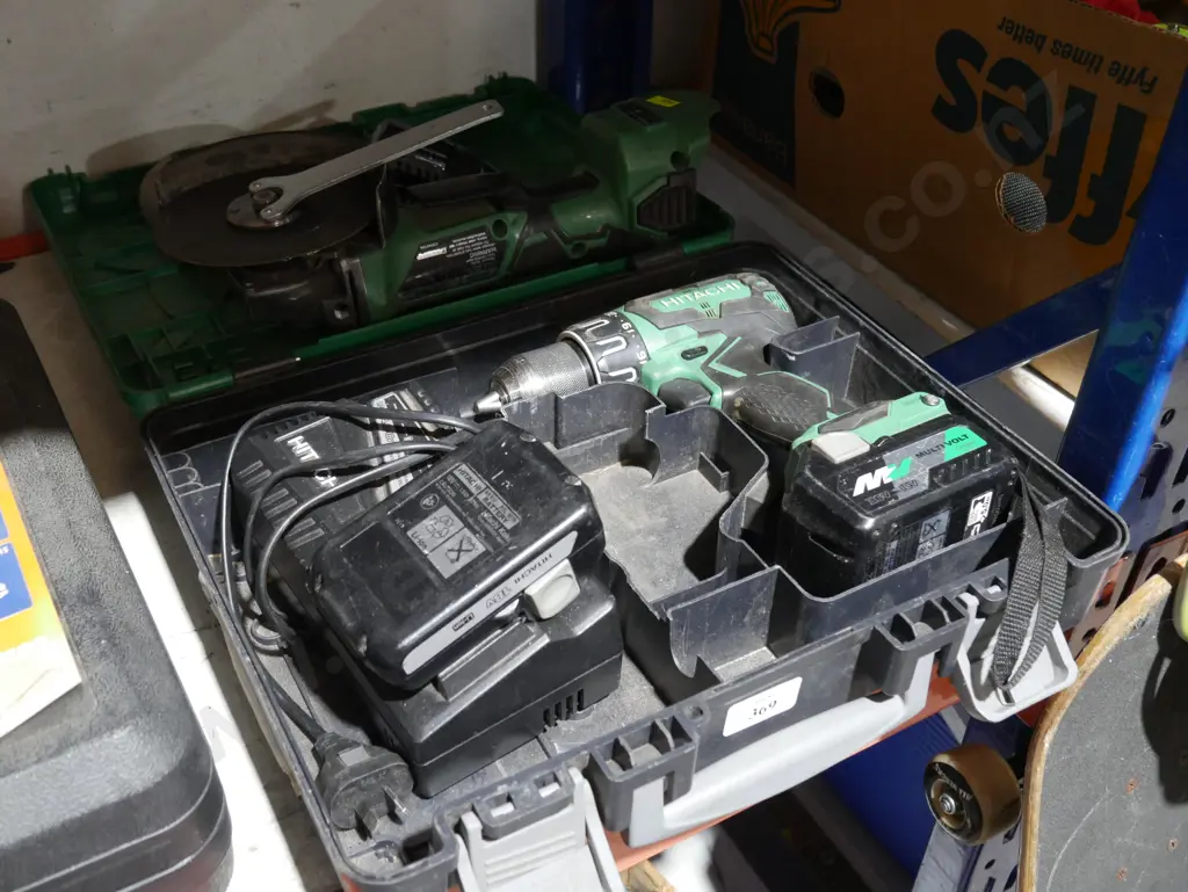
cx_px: 594
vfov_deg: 36.0
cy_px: 446
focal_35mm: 40
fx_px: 1373
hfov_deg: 46.8
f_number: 4.4
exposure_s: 1/60
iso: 2000
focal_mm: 20
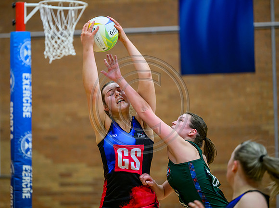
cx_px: 123
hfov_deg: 11.5
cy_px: 104
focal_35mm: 173
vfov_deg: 8.6
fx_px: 1388
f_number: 2.8
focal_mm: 160
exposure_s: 1/640
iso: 3200
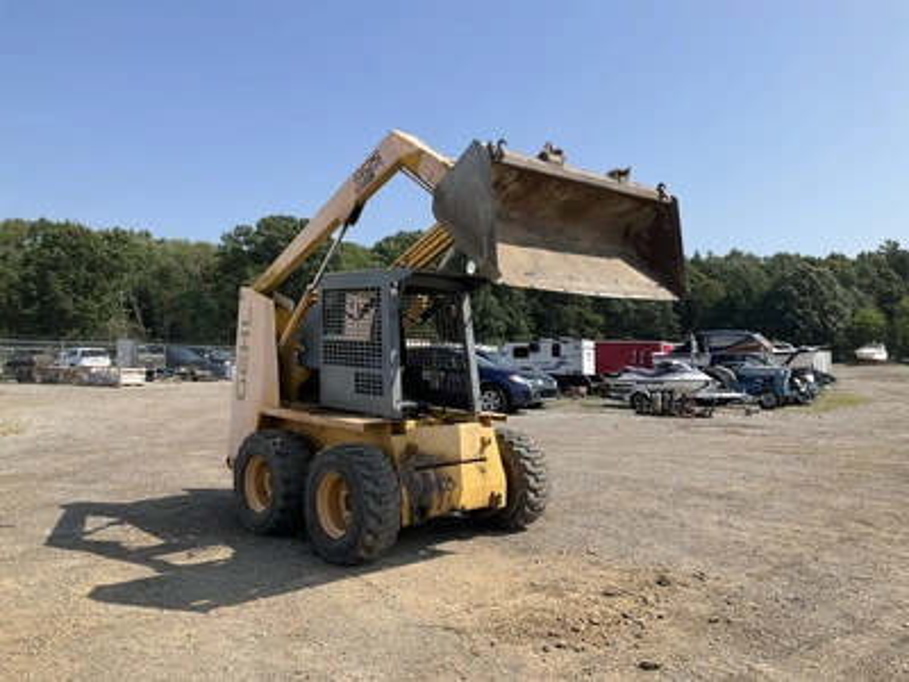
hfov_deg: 61.7
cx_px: 454
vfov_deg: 48.2
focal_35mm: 29
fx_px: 762
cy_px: 341
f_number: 1.8
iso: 25
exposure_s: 1/1626
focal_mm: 3
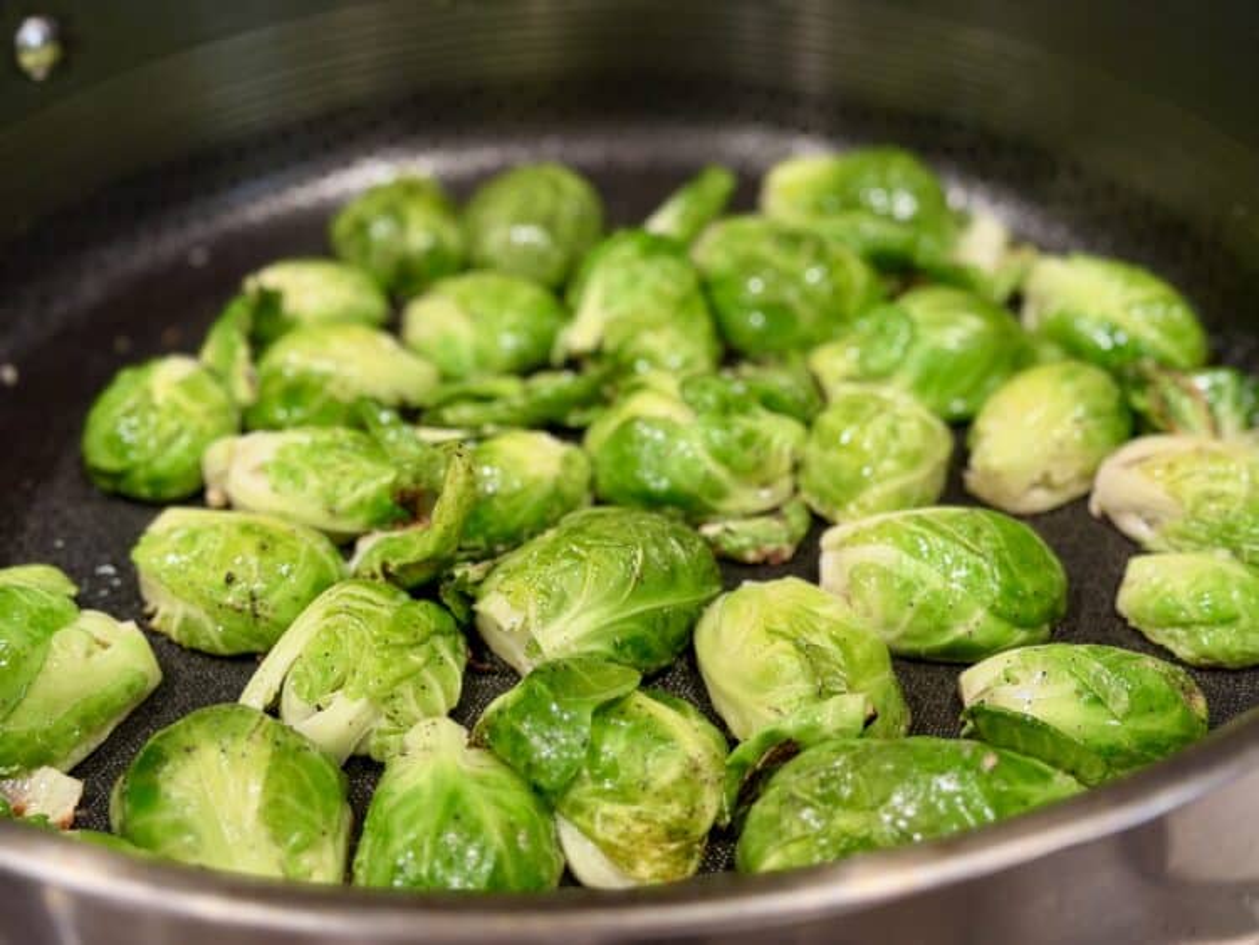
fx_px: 1746
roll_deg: +1.0
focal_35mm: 48
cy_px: 472
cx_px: 630
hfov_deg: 39.6
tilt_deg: -39.4
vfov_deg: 30.3
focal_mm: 6.76
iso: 250
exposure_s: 1/60
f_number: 1.78
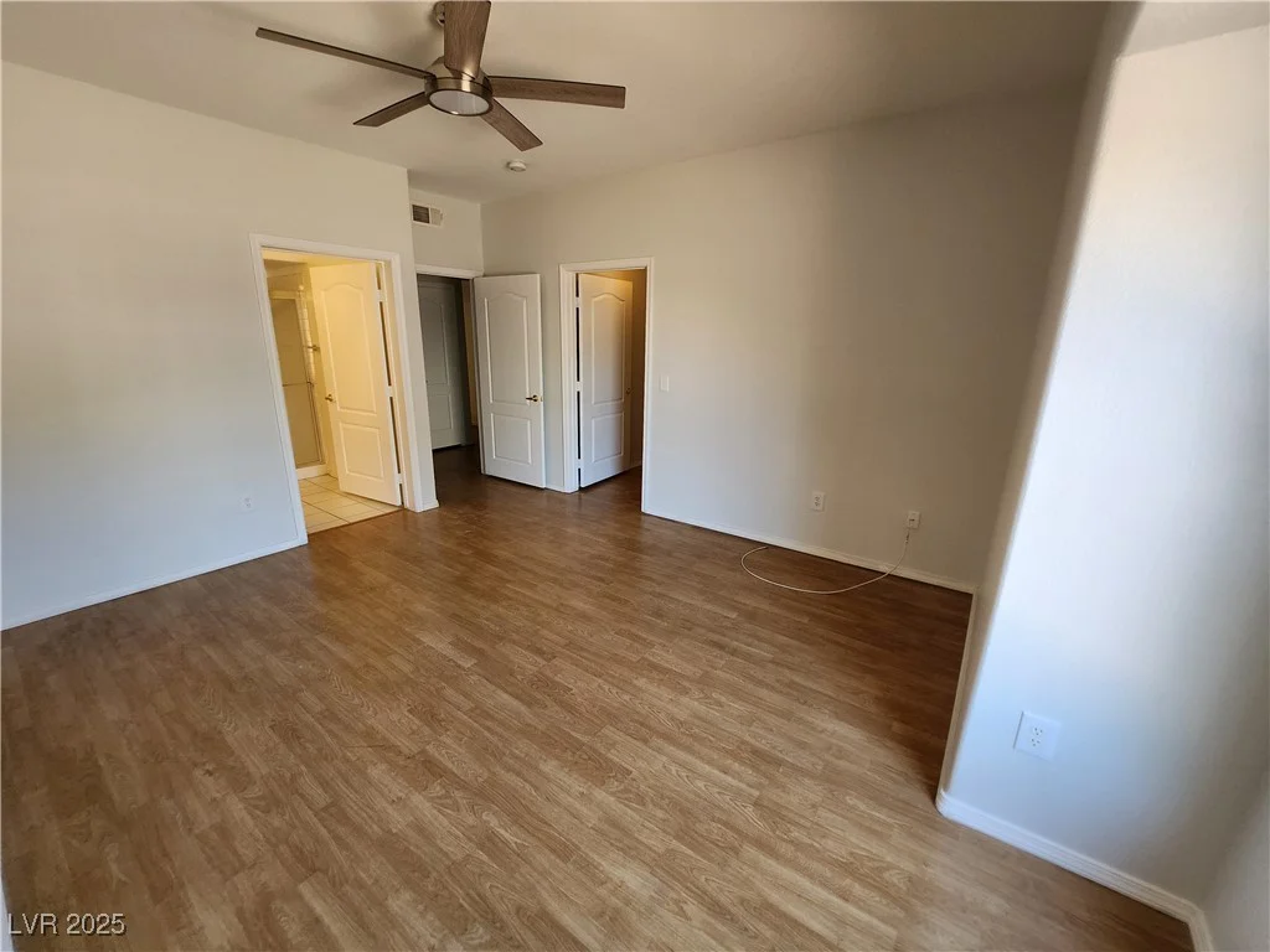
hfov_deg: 106.2
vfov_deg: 89.9
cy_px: 476
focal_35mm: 13
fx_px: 477
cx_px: 635
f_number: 2.2
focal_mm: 1.7
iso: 100
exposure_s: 1/60
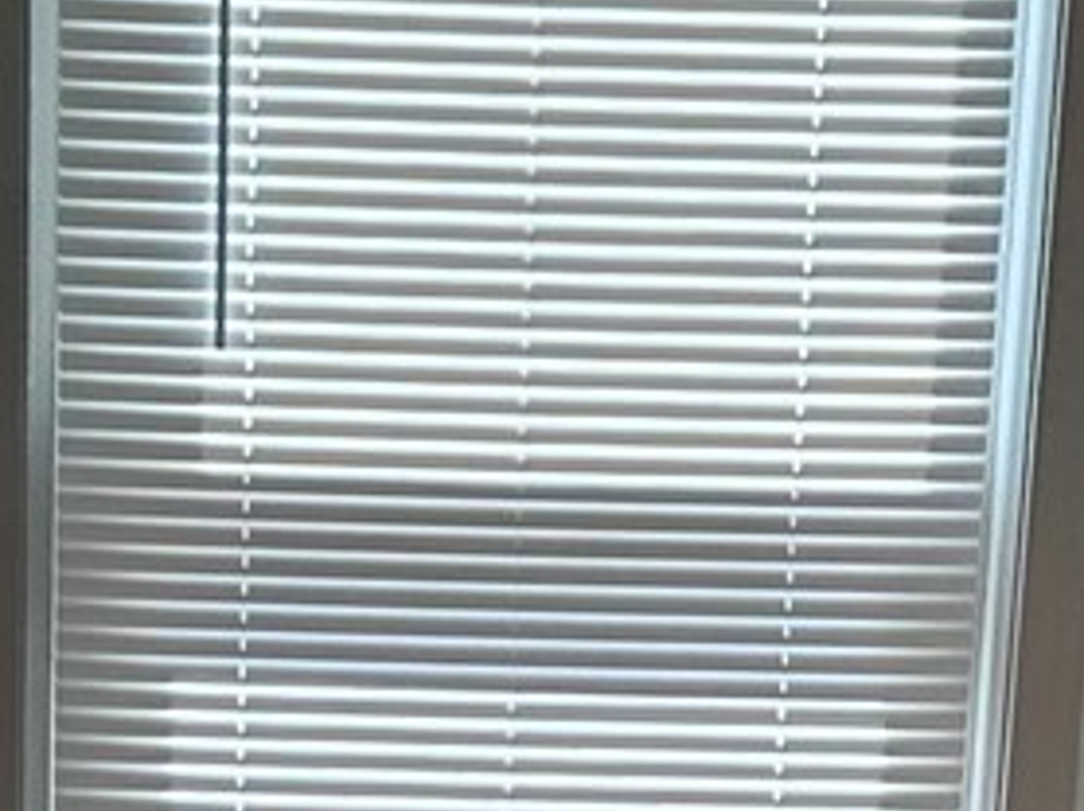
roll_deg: -1.7
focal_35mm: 177
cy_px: 1836
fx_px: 5538
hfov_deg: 11.1
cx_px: 218
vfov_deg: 7.9
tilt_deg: -16.7
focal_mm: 6.86
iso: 80
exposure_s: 1/350
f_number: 1.78
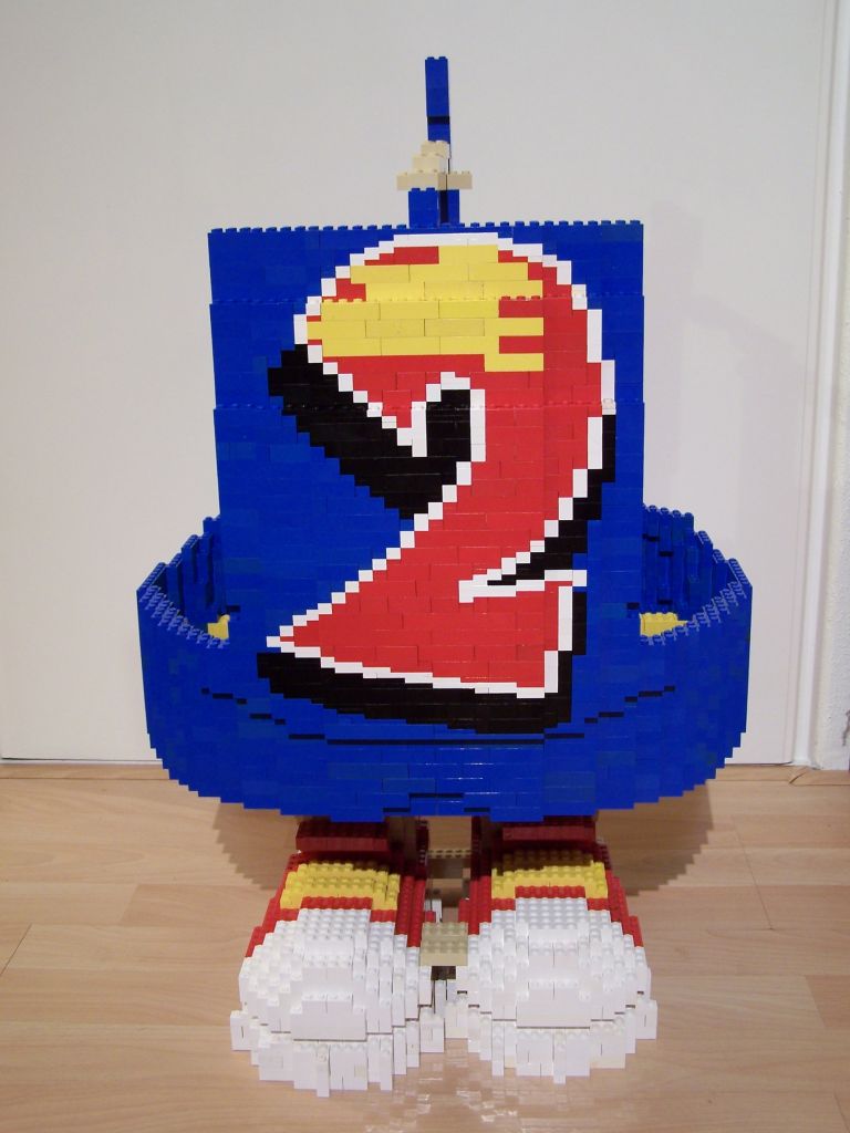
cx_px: 425
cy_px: 566
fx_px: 1310
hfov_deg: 36.0
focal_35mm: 40
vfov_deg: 46.8
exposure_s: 1/2
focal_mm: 6.7
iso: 80
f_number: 2.8
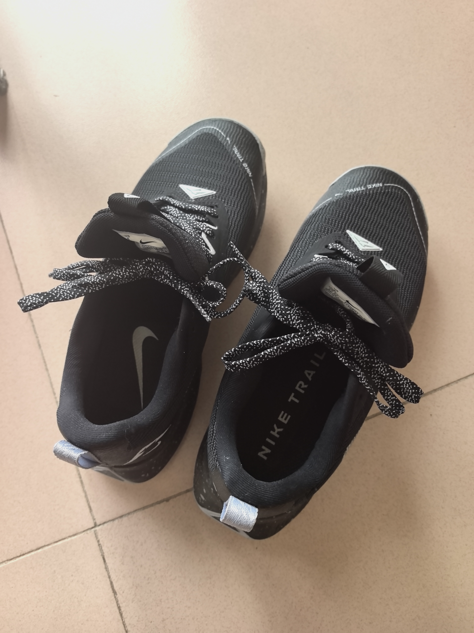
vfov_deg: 65.3
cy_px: 316
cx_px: 237
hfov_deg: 51.4
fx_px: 493
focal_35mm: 27
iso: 50
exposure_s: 1/100
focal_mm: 6.98
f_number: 2
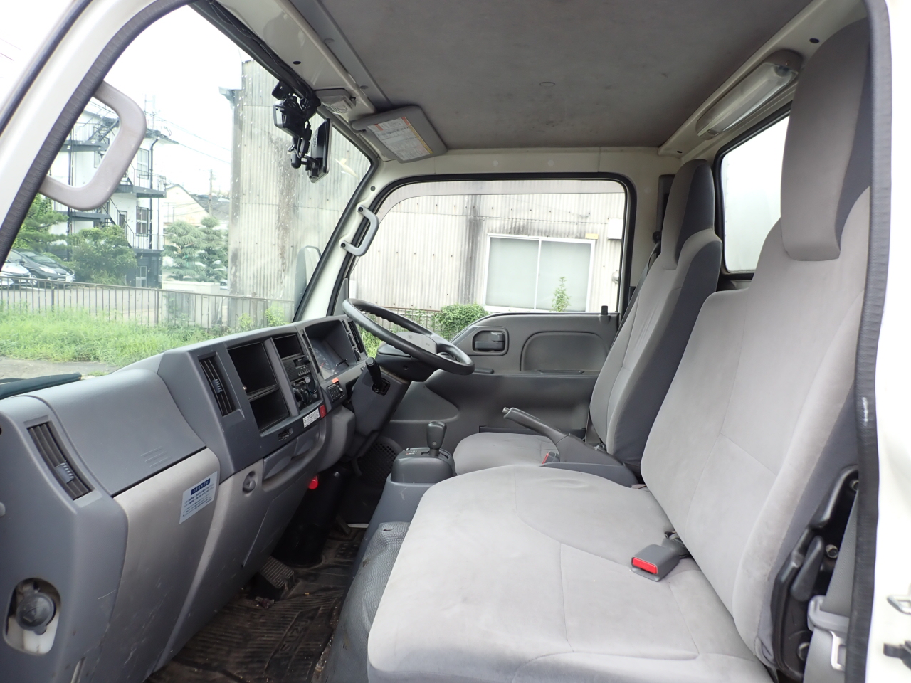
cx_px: 456
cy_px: 342
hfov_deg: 69.4
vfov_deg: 54.9
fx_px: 658
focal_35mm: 25
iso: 100
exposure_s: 1/200
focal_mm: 4.5
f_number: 2.8
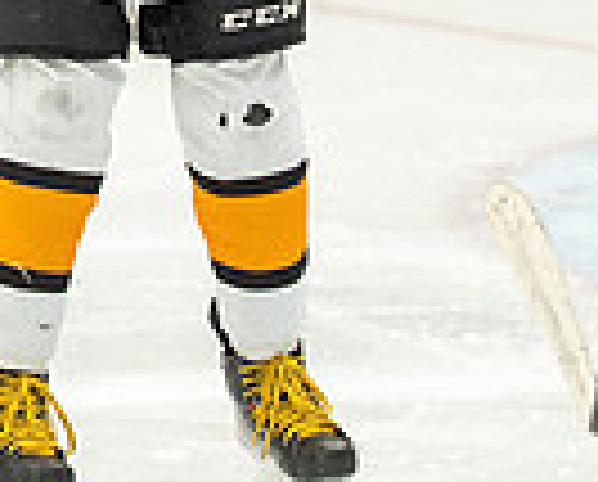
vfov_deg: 2.3
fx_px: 11955
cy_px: -83
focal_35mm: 674
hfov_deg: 2.9
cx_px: -81
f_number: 3.5
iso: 800
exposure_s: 1/1600
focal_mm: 110
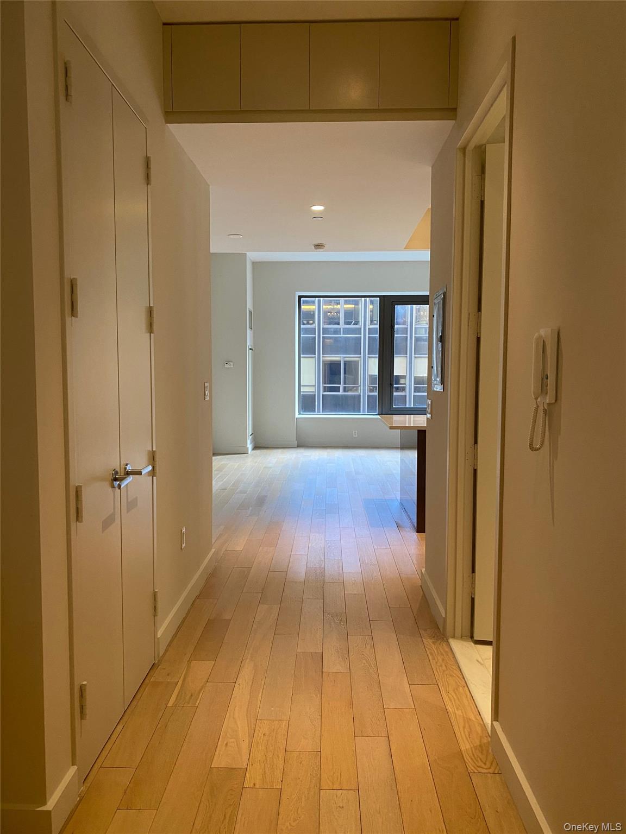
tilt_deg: -4.0
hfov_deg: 53.1
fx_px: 627
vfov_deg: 67.3
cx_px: 313
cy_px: 417
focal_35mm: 26
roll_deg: +0.1
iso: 160
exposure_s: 1/60
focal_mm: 4.25
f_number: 1.8
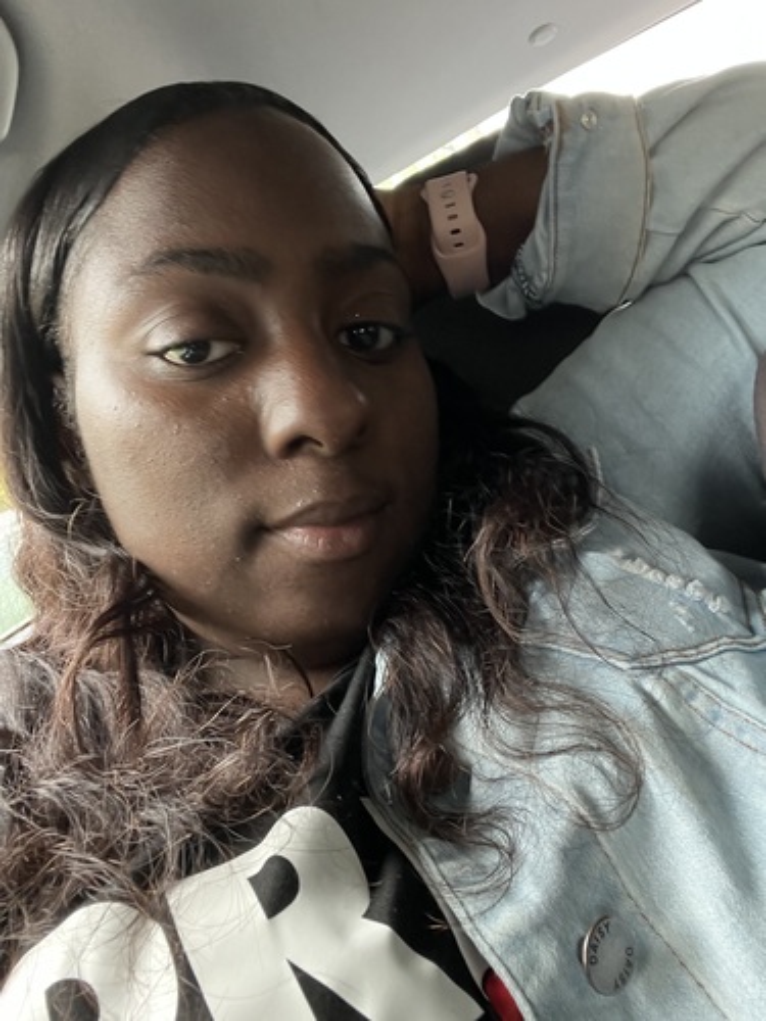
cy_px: 510
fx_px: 885
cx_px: 383
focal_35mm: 30
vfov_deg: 60.0
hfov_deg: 46.8
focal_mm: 2.71
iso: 320
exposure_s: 1/60
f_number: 2.2
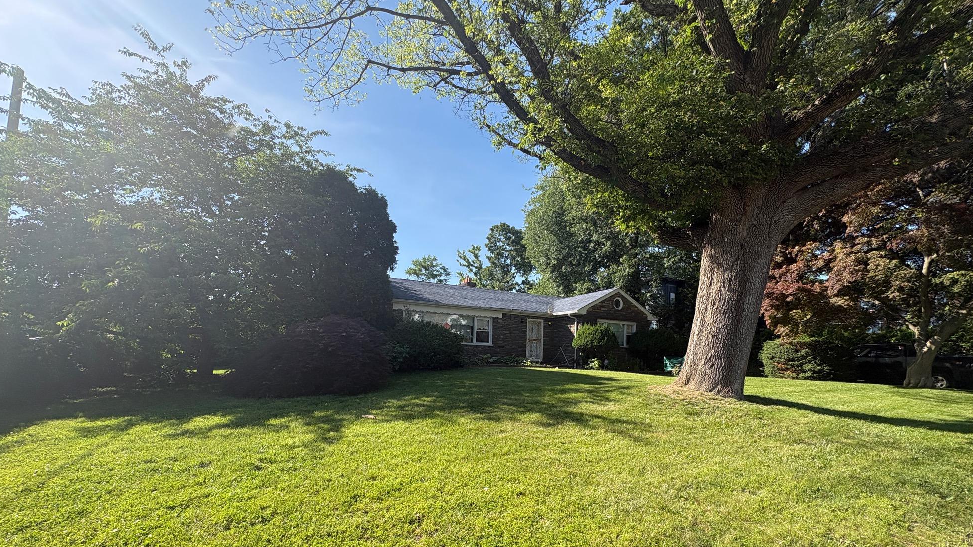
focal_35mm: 16
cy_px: 342
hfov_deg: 99.4
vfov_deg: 66.1
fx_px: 413
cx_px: 483
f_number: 2.2
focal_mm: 2.22
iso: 64
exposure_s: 1/899
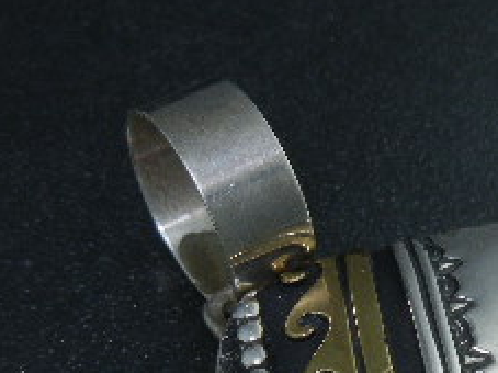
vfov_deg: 15.2
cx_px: 415
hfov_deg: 20.2
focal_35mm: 96
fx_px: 1380
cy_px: 342
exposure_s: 1/30
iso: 288
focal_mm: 6.2
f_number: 7.2
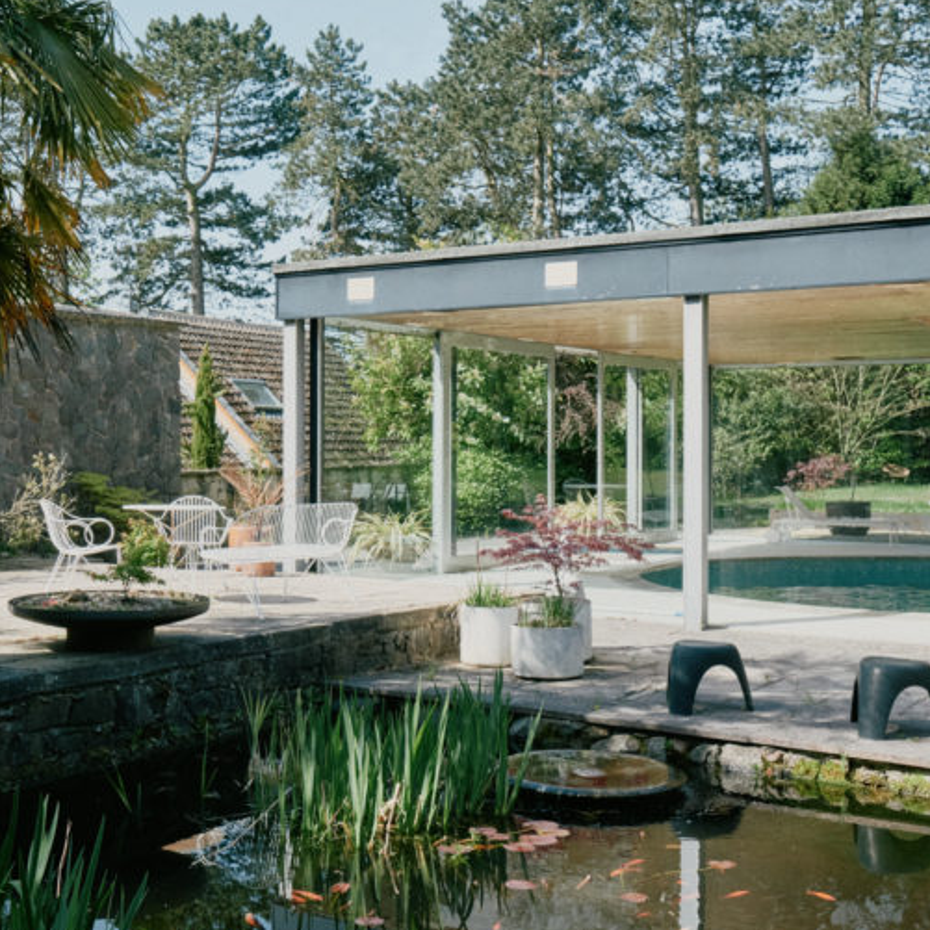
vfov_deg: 39.2
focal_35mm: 43
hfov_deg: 38.7
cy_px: 468
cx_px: 310
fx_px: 1307
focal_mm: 22
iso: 1600
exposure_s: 1/1600
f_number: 7.1
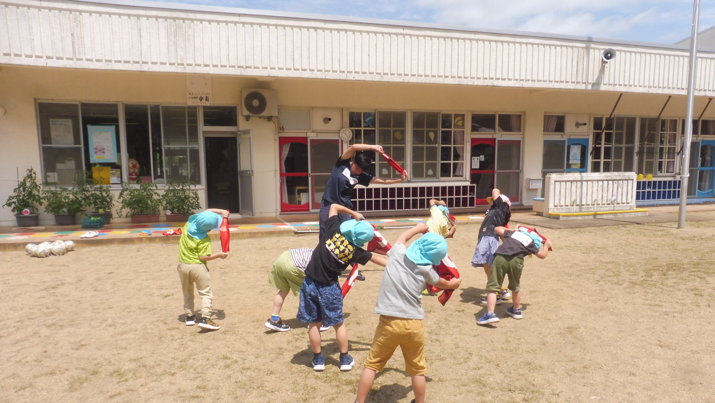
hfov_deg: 69.9
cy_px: 246
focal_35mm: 27
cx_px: 357
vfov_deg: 42.7
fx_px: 512
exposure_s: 1/1300
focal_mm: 4.3
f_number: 4
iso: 100
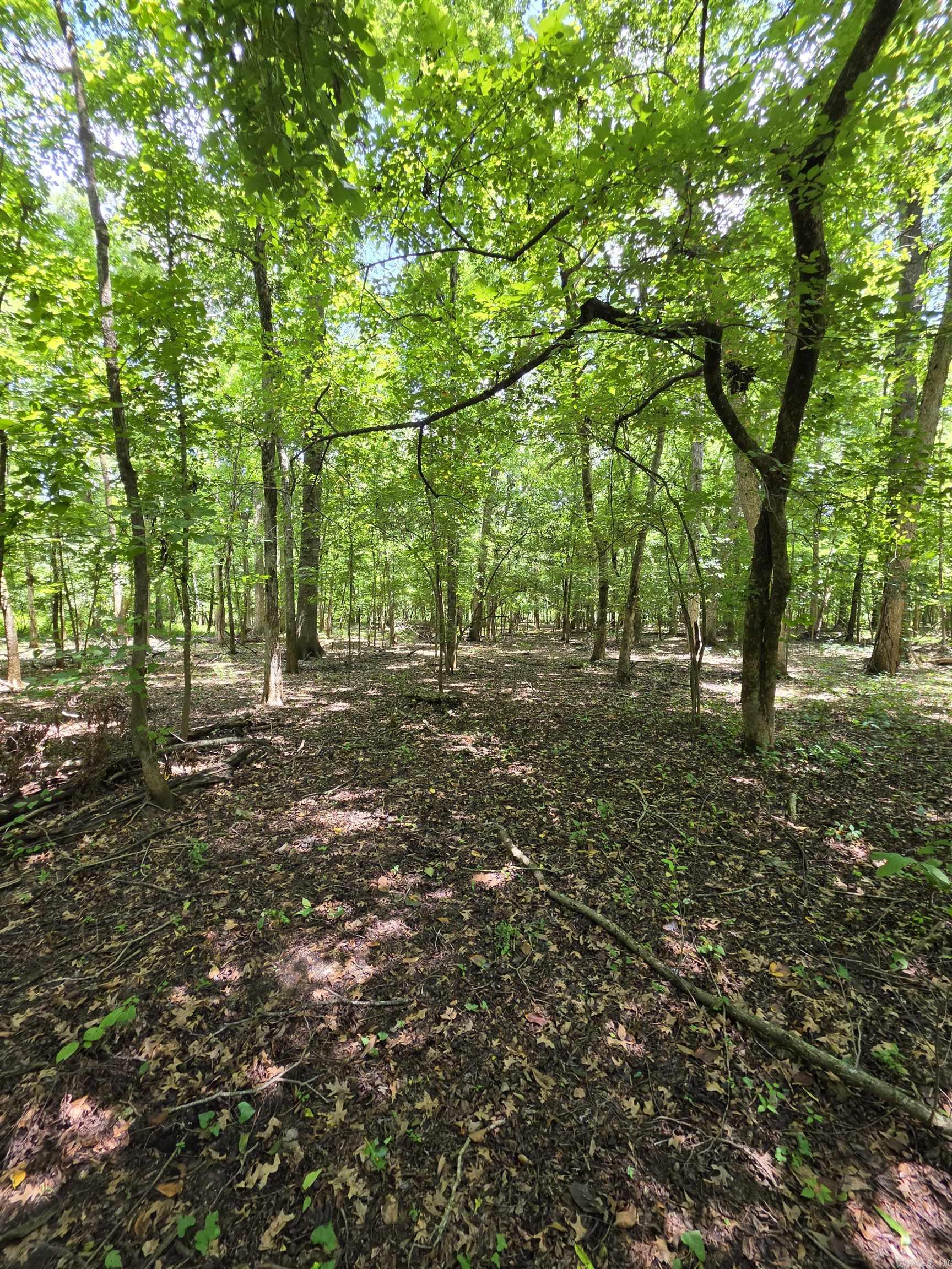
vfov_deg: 106.2
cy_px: 634
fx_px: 477
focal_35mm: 13
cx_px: 476
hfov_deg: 89.9
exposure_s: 1/120
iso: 64
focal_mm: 2.2
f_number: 1.9
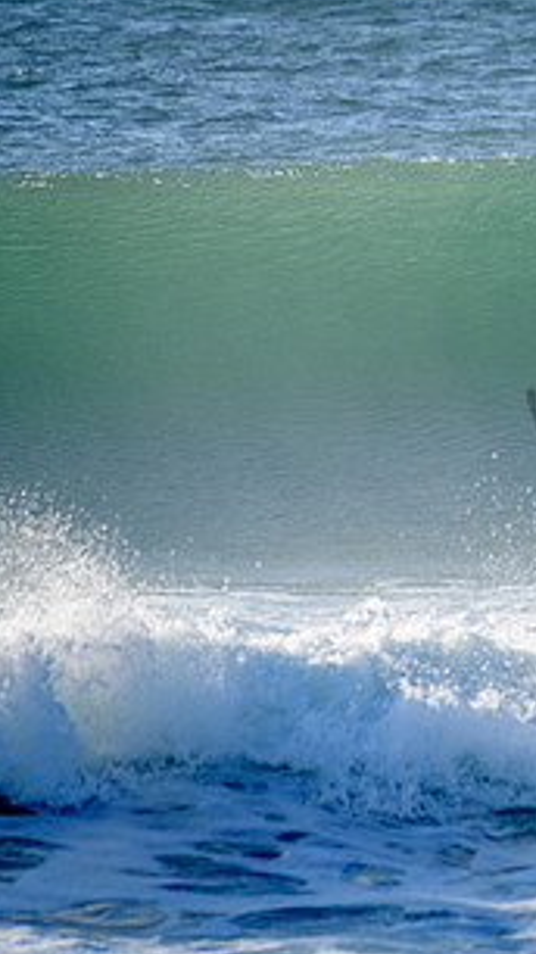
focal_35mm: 1286
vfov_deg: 1.7
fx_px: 32511
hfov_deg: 0.9
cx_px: 1075
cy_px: 231
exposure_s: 1/1250
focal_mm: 500
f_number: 5.6
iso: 160
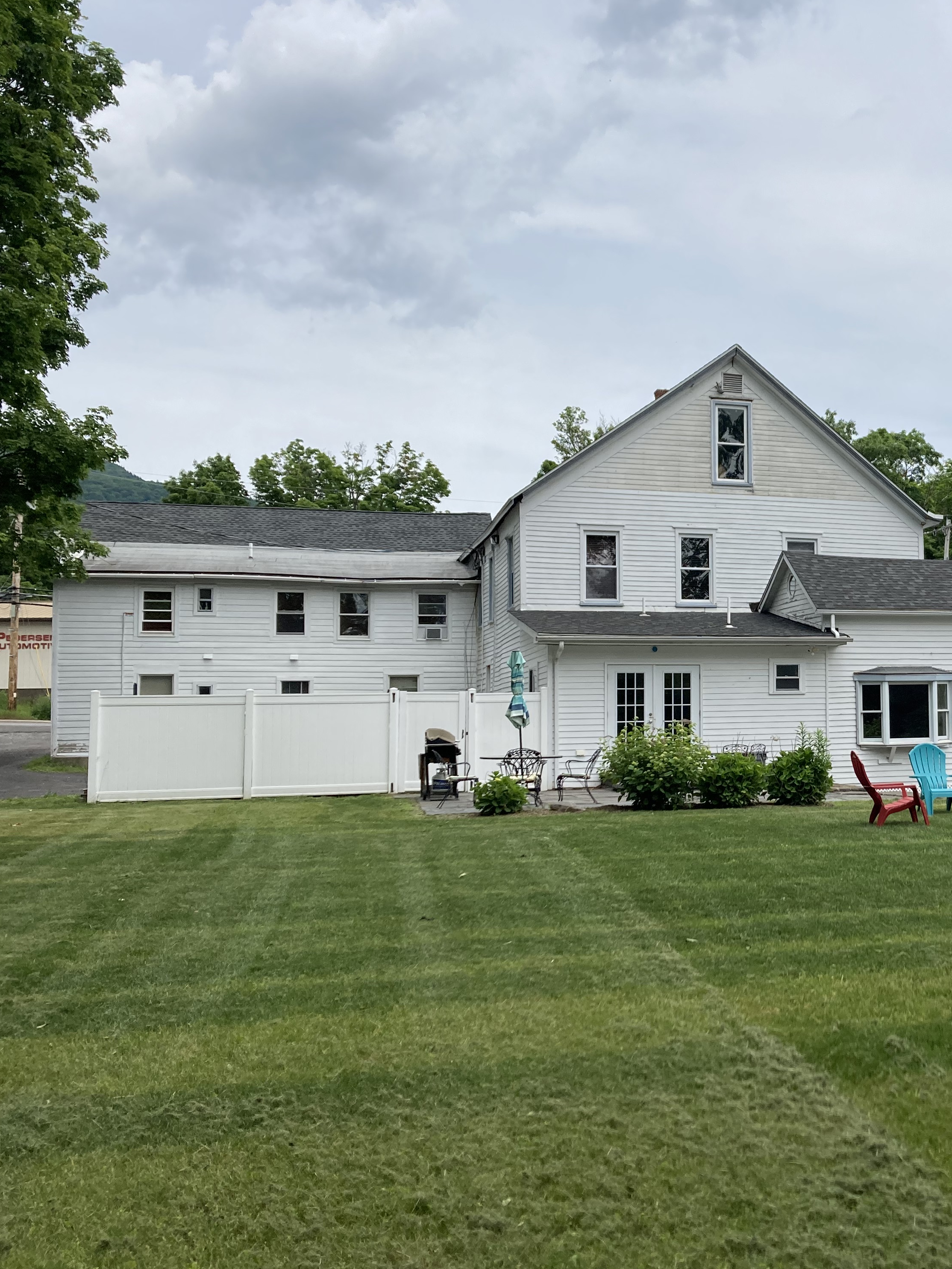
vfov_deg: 49.0
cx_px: 856
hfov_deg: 35.5
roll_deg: +0.0
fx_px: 1394
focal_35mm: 38
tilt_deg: +4.3
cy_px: 636
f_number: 1.8
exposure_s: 1/2433
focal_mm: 3.99
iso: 25
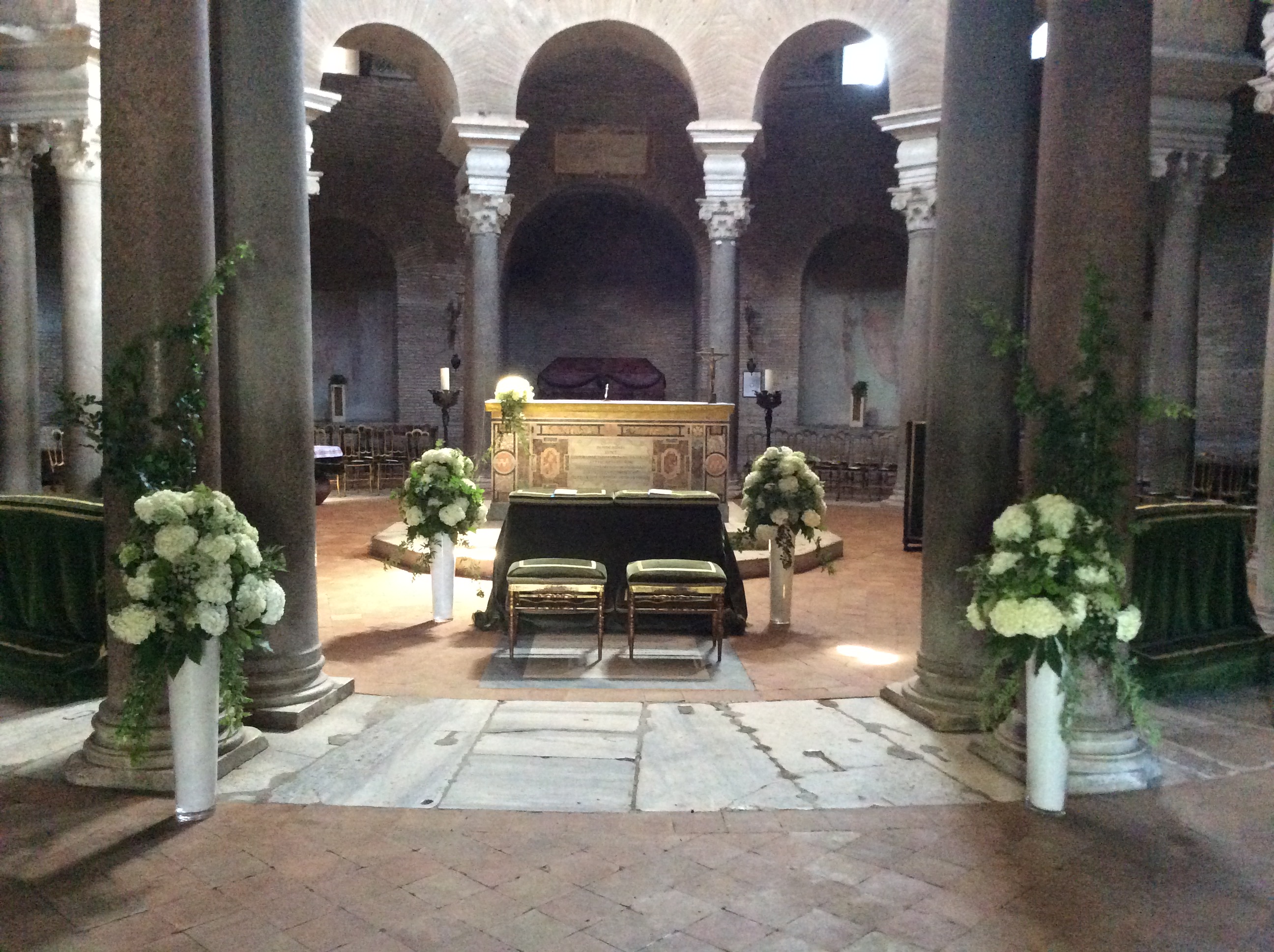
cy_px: 476
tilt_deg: -4.2
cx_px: 637
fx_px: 1176
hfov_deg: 56.9
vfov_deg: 44.1
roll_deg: -0.4
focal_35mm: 32
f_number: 2.4
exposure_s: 1/17
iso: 400
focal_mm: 3.3
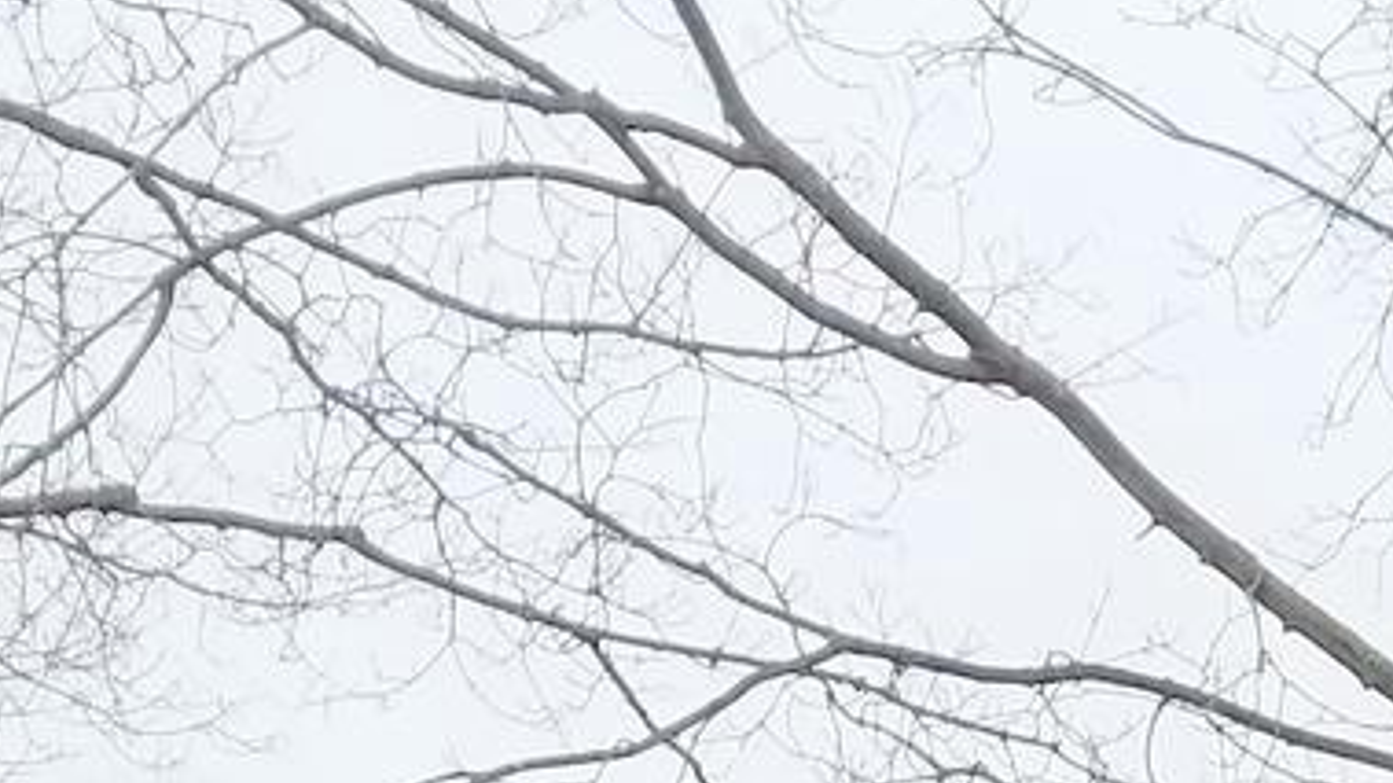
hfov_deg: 13.3
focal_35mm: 153
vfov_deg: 7.2
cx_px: 2029
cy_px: 2206
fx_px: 5650
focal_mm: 4.25
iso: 80
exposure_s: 1/60
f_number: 1.7
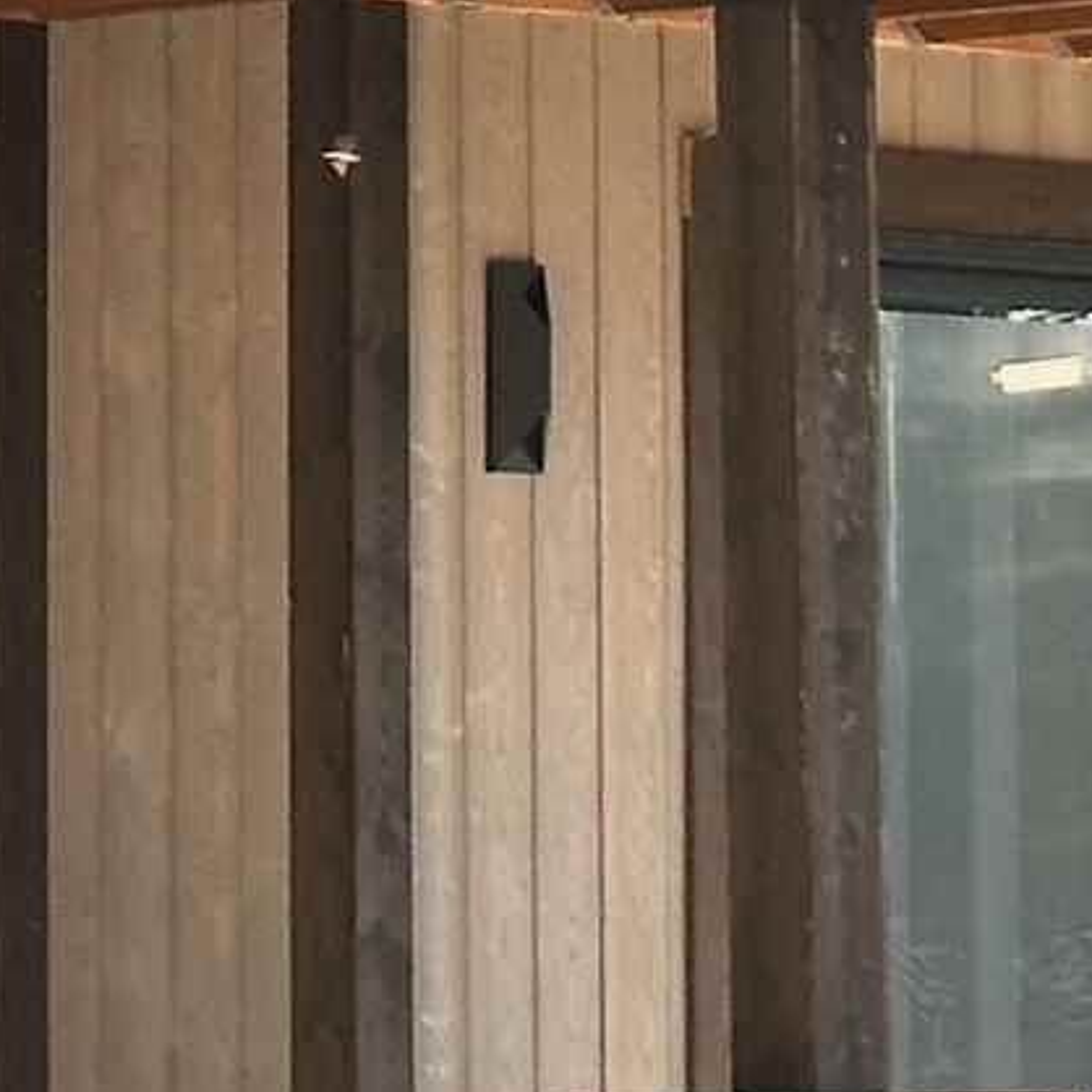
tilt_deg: +7.7
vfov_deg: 5.6
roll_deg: -0.6
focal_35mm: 312
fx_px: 11135
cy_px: -546
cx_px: 193
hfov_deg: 5.6
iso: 64
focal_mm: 6.86
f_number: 1.78
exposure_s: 1/850
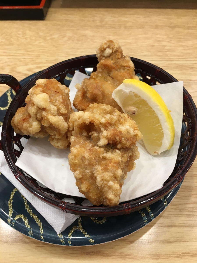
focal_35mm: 29
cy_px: 132
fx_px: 220
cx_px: 98
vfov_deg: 61.7
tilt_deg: -55.4
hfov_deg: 48.2
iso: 64
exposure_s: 1/30
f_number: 2.2
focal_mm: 4.15
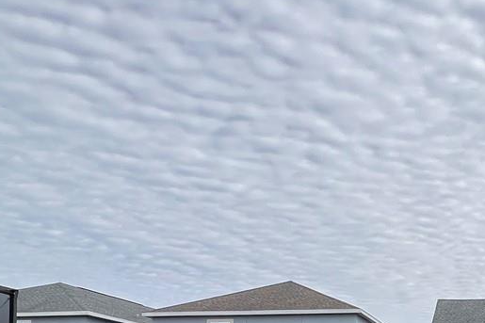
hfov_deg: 39.1
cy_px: 380
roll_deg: +1.4
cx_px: 520
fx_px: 566
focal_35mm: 42
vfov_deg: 28.1
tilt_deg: +2.9
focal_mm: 1.57
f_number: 1.8
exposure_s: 1/840
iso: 32
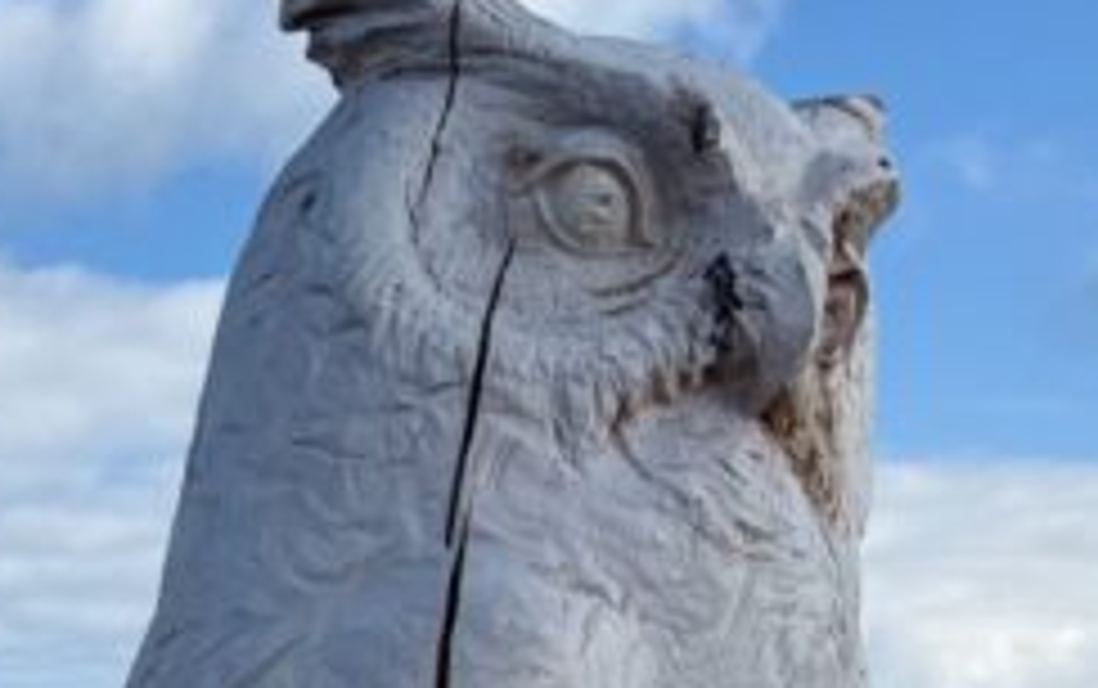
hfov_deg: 21.2
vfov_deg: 14.3
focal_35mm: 85
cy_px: 1075
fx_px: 2546
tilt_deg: -5.6
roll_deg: -1.1
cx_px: -464
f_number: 1.78
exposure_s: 1/4975
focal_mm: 6.76
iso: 80
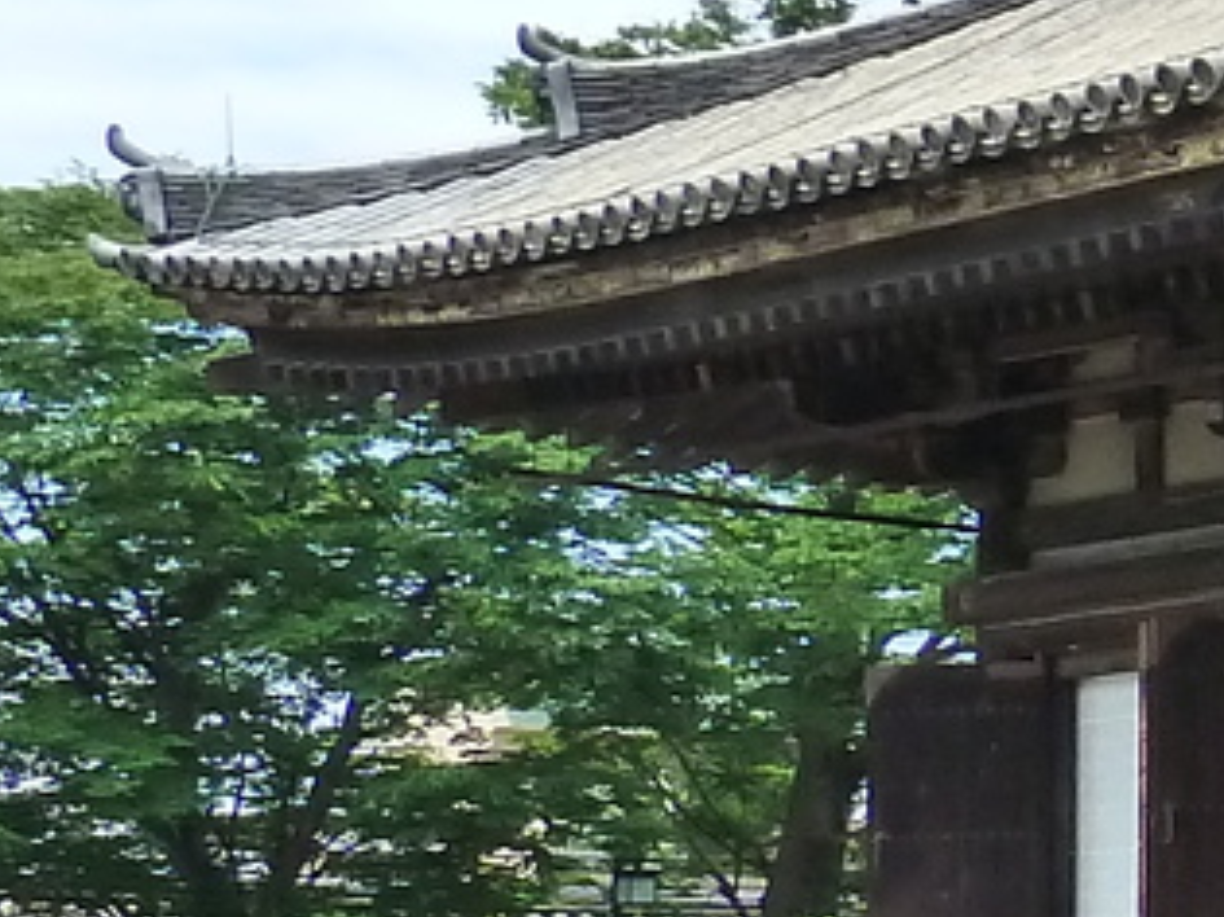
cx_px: 2817
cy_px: 738
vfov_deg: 11.6
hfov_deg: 12.6
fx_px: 4489
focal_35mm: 127
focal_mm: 4.1
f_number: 4
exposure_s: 1/400
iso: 200
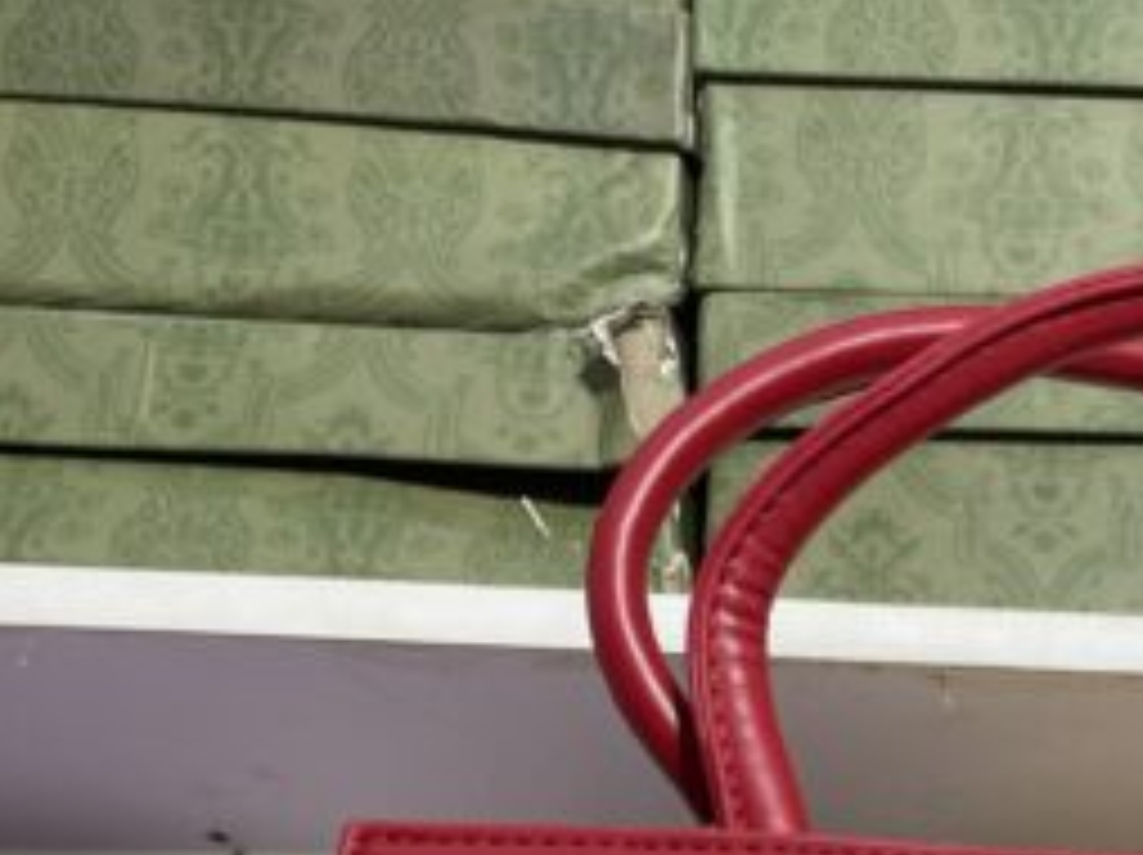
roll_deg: +0.5
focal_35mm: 82
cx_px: 1341
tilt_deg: +7.4
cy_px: 1134
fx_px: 2705
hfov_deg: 22.2
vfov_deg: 16.9
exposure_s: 1/125
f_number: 1.6
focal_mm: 4.2
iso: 32
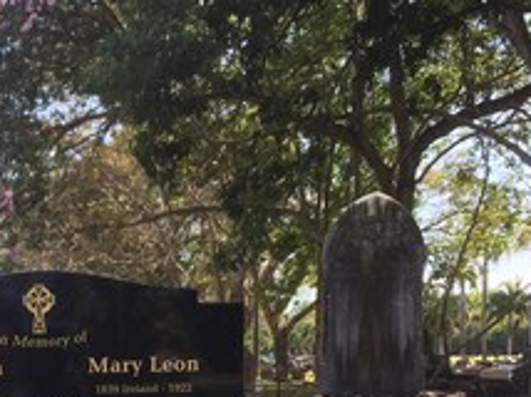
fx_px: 1165
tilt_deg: -4.5
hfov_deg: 24.4
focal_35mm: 76
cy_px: 496
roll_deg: -0.1
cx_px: -7
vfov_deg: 18.2
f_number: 2.2
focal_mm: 4.15
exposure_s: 1/534
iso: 32
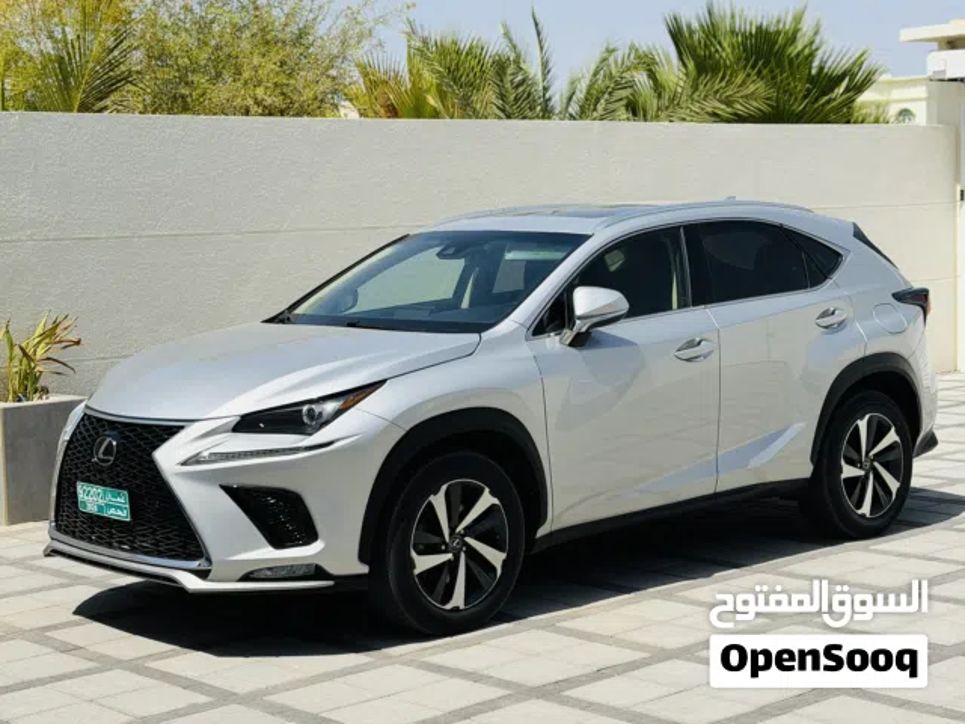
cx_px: 482
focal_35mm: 48
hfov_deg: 39.7
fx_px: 1338
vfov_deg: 30.3
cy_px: 362
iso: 64
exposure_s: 1/7143
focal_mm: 6.76
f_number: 1.78
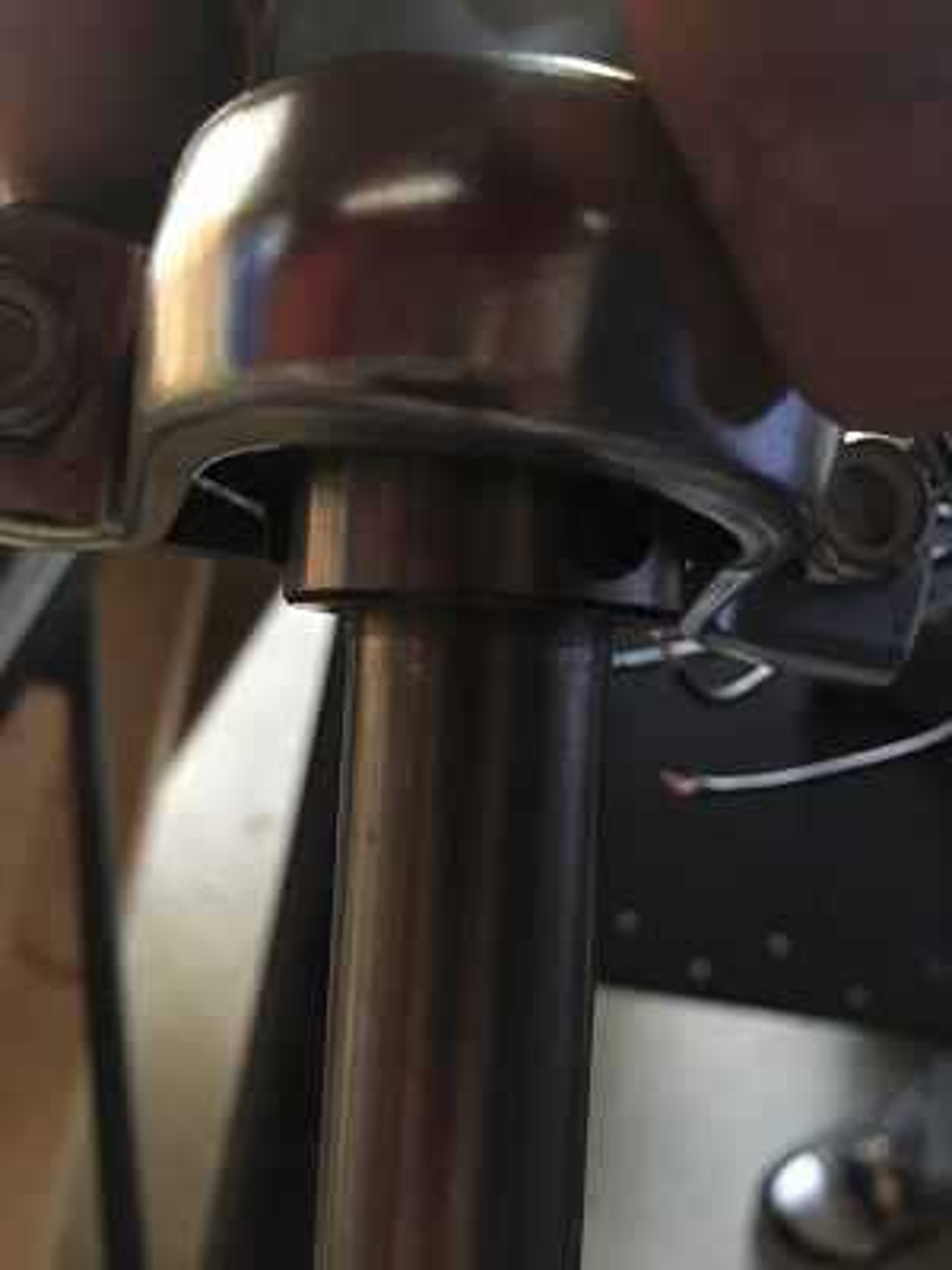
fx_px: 1063
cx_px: 476
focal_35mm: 29
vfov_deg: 61.7
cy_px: 635
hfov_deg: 48.2
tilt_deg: -71.4
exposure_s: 1/15
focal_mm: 4.15
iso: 250
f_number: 2.2
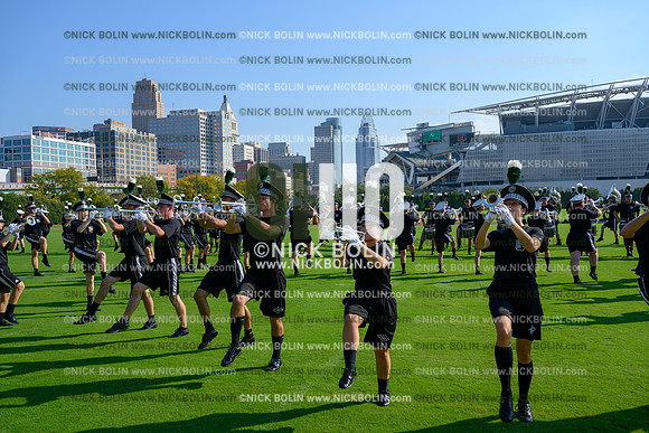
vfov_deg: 41.1
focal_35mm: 32
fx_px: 577
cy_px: 216
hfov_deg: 58.7
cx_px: 324
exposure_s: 1/400
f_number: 7.1
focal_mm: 32
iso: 80
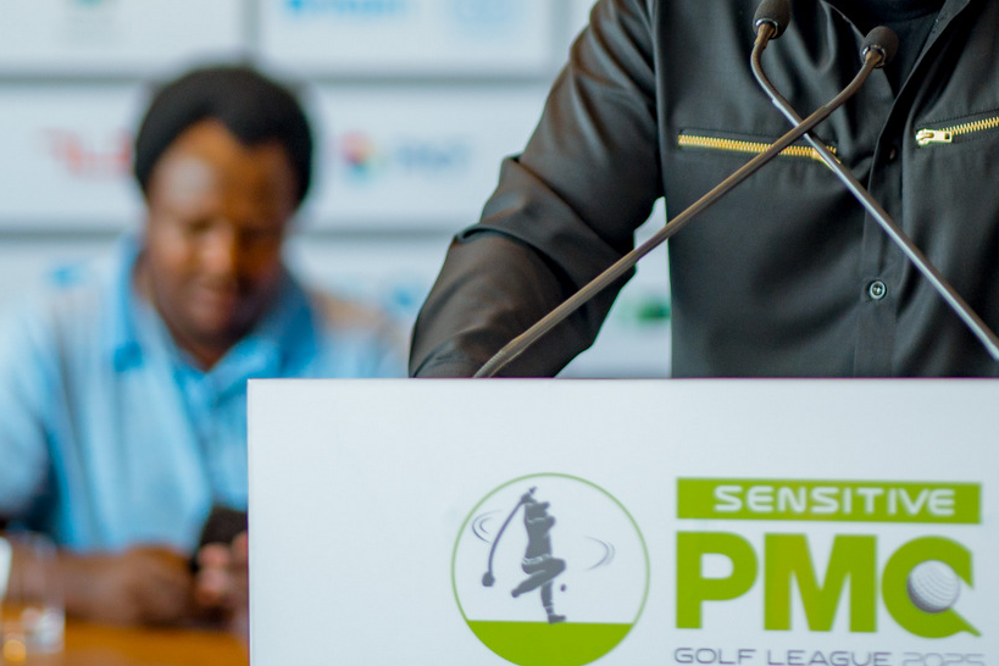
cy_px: 93
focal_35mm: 196
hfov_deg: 10.5
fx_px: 5439
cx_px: 561
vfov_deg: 7.0
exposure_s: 1/400
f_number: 1.4
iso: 400
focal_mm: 85
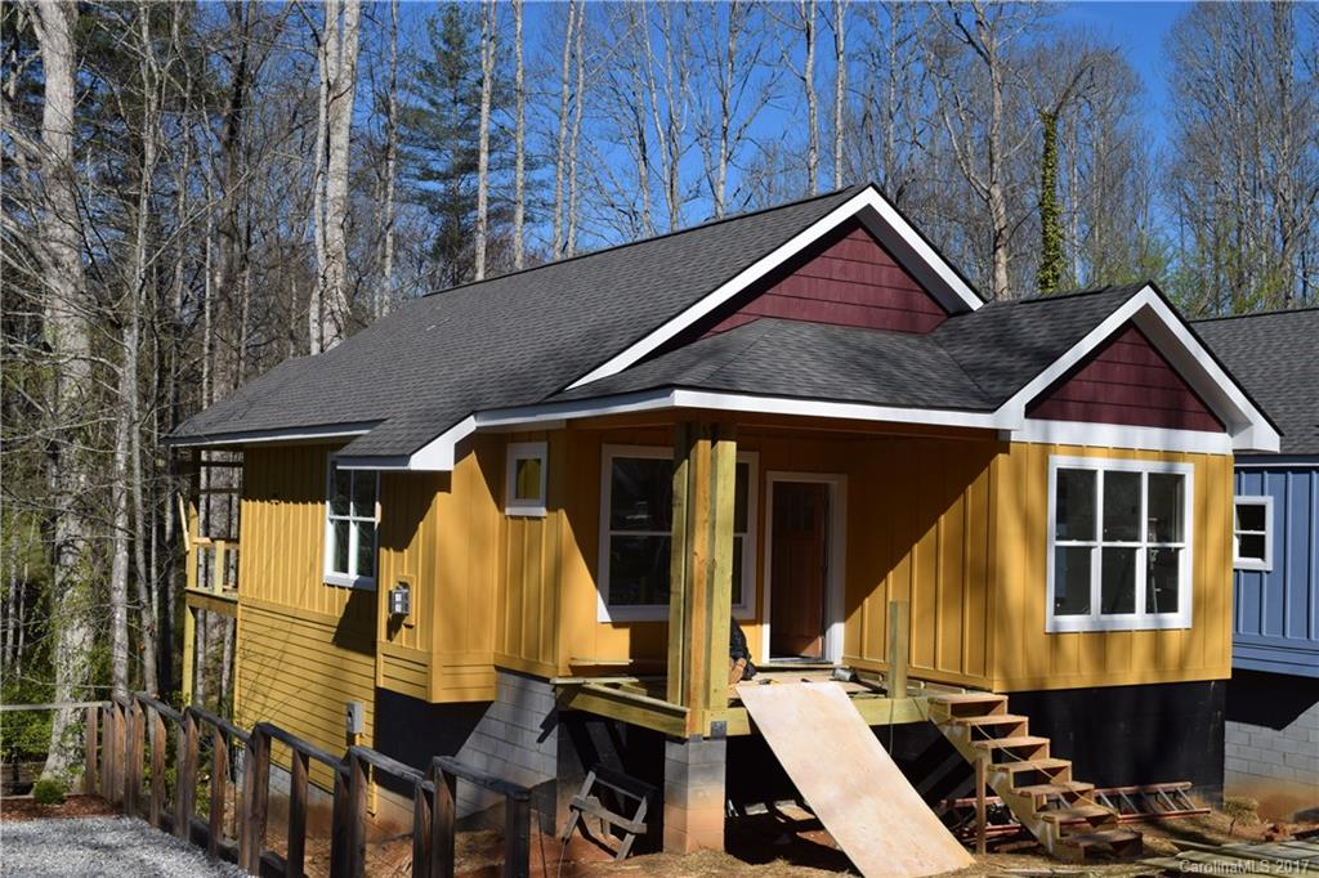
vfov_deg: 31.9
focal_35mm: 42
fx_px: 1538
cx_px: 660
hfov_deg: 46.4
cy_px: 439
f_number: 11
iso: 200
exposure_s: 1/500
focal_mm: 28
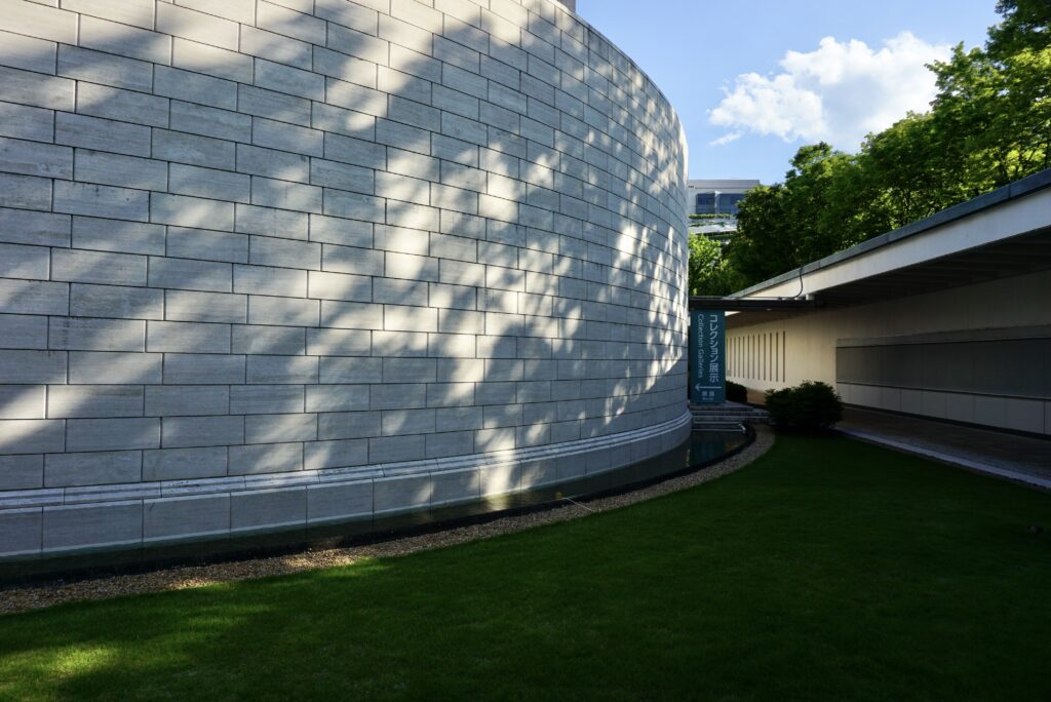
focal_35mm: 24
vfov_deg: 53.2
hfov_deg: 73.7
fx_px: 701
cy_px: 351
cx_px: 526
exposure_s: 1/125
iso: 100
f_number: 11
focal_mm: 16
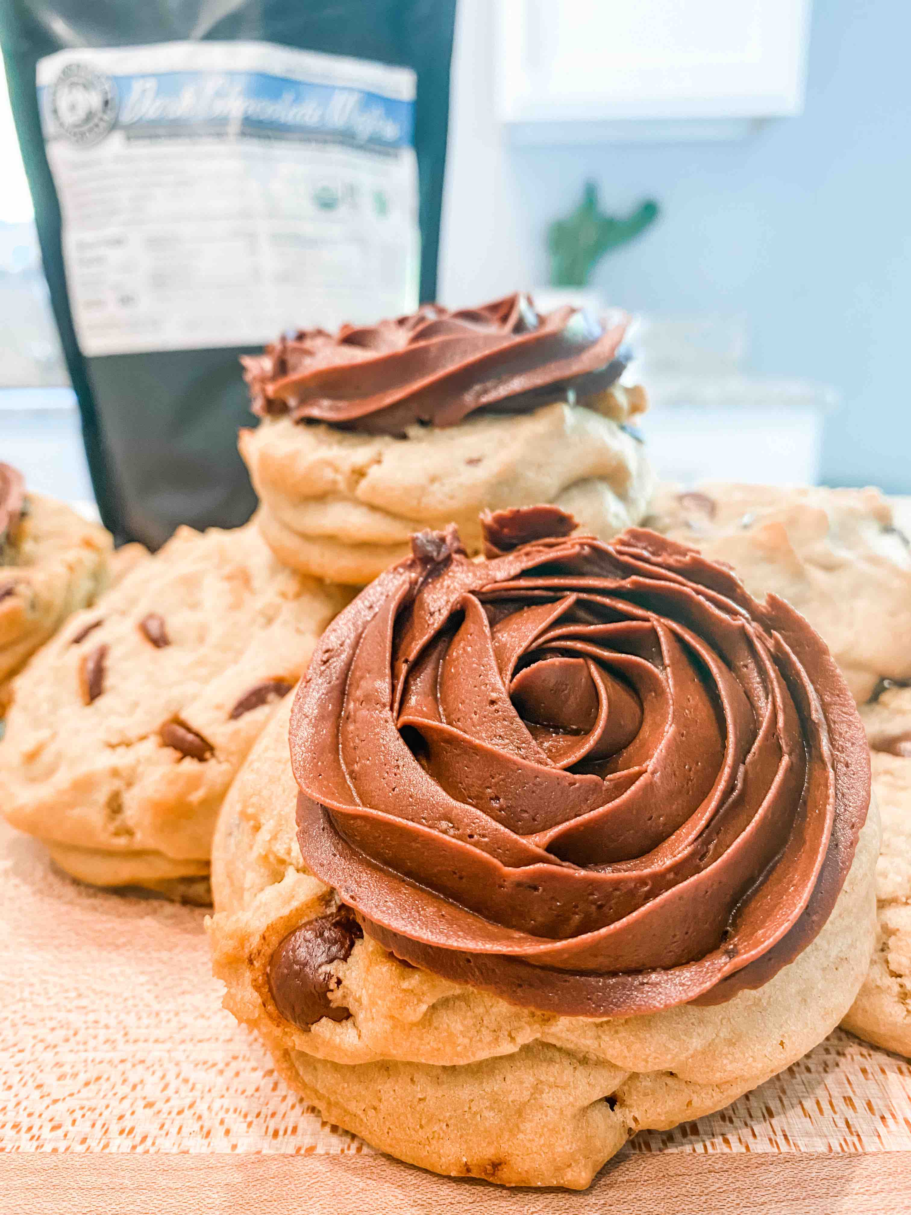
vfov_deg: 67.3
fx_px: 912
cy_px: 608
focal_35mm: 26
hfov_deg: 53.1
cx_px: 456
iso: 500
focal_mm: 4.25
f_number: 1.8
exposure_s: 1/50
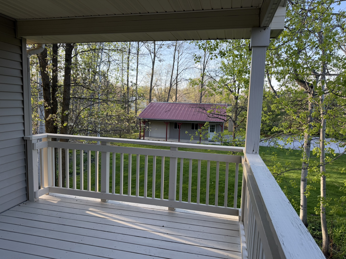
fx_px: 240
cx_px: 173
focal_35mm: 24
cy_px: 130
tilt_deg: -6.3
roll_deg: -1.3
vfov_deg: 56.8
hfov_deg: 71.6
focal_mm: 6.76
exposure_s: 1/563
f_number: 1.78
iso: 100
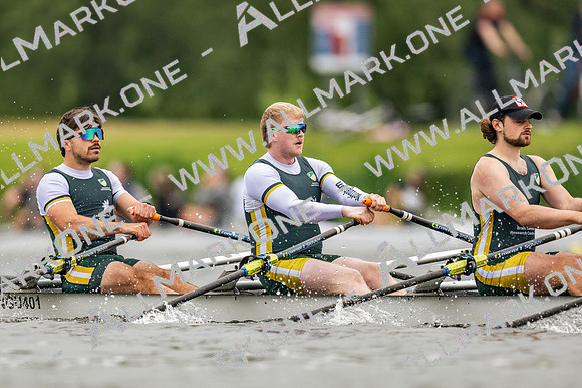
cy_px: 194
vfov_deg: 1.5
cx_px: 291
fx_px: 14541
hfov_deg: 2.3
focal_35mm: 900
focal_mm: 600
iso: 800
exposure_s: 1/2000
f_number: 4
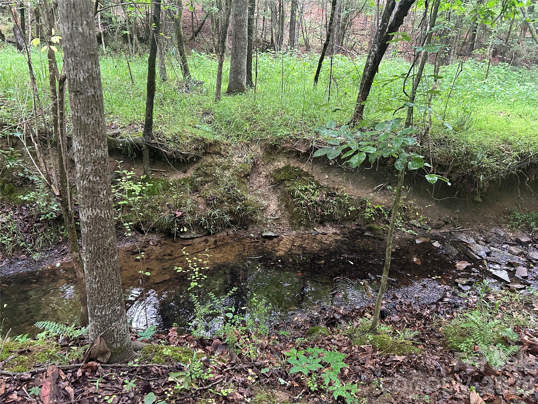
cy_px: 202
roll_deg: -2.7
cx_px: 269
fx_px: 404
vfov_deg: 53.1
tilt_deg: -24.8
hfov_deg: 67.3
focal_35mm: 26
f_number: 1.5
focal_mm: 5.7
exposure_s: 1/55
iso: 500
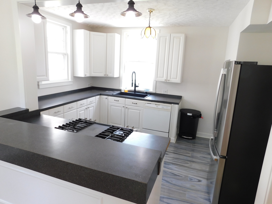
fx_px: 181
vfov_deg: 58.9
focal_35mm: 23
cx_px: 136
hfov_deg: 73.9
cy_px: 102
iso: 125
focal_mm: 4
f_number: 3
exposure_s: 1/30
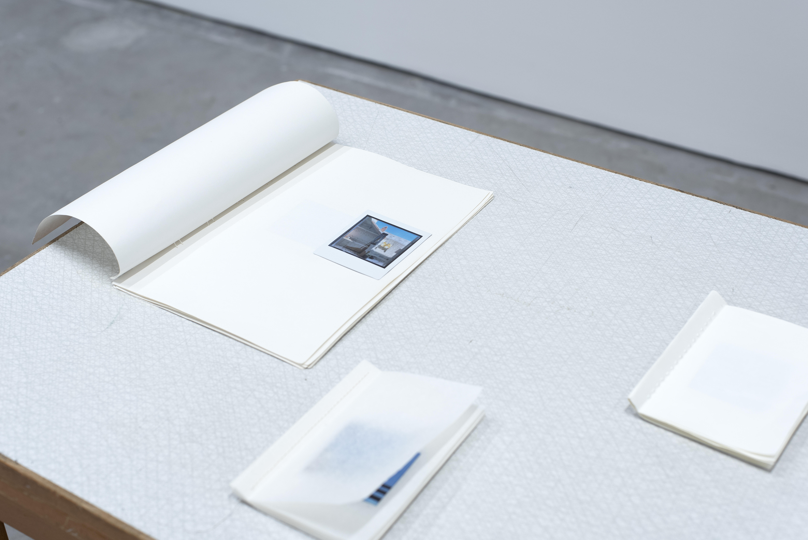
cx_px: 404
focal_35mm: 50
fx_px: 1123
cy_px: 270
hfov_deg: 39.6
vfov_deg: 27.0
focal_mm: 50
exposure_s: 1/15
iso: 250
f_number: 5.6
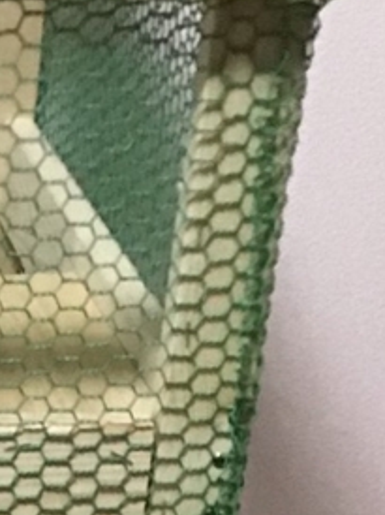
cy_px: 716
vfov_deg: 13.8
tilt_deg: -30.3
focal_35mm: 136
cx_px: -289
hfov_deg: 10.3
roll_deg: +0.6
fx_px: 2020
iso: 160
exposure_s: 1/30
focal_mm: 3.3
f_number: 2.4
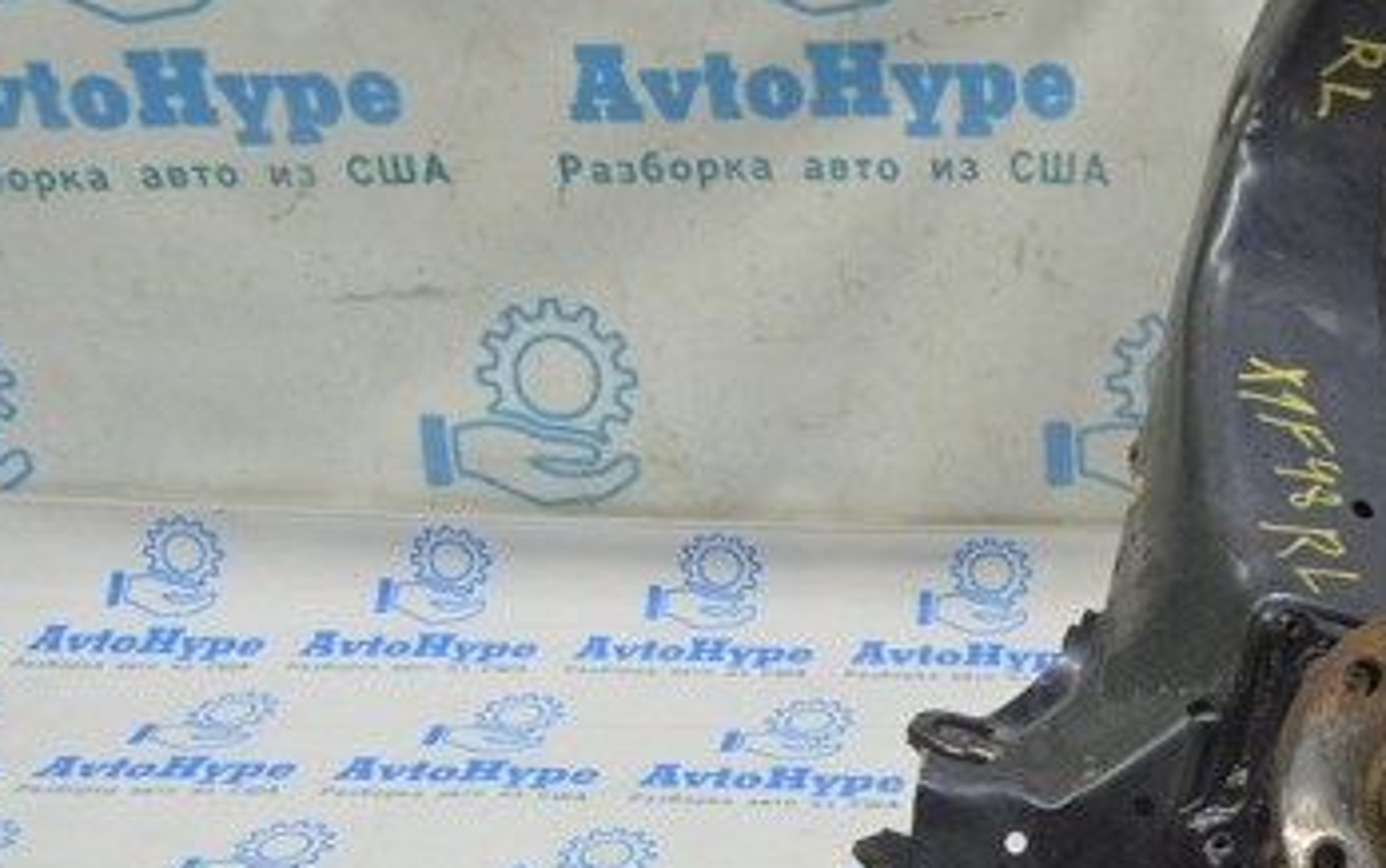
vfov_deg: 22.0
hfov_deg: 33.0
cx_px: 1215
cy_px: 396
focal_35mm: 59
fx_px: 2228
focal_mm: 21
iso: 400
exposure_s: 1/20
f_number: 5.6
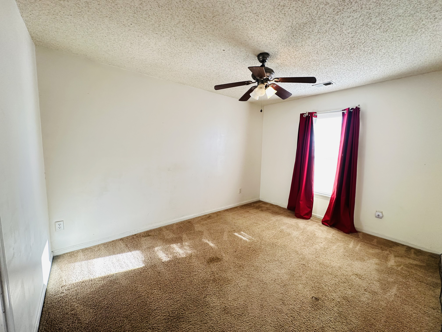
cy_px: 166
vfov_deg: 85.7
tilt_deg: -6.5
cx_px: 221
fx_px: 179
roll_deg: -1.4
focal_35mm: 14
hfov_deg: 102.1
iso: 200
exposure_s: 1/120
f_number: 2.2
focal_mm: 2.22
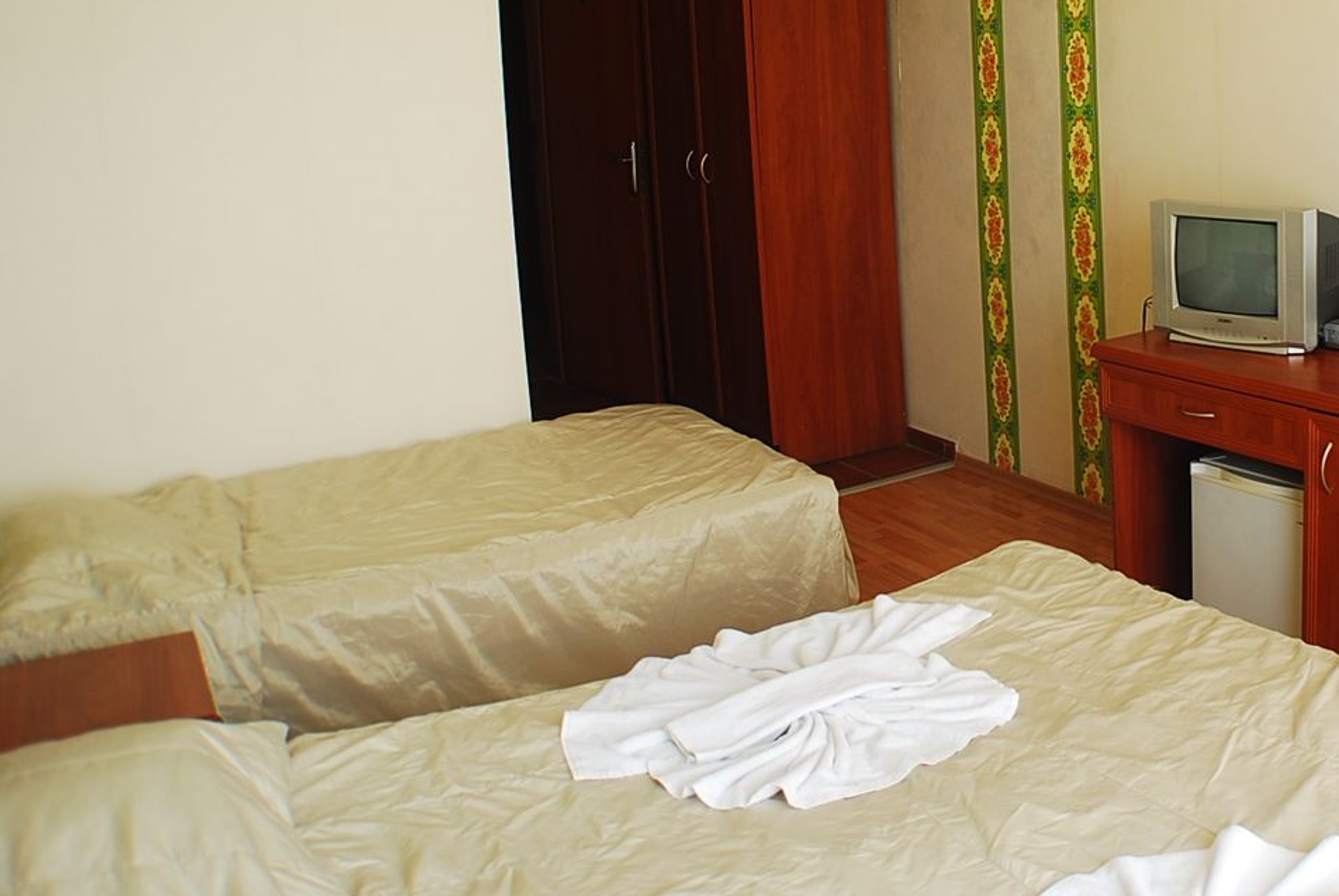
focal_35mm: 52
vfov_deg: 25.8
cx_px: 1052
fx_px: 1936
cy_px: 238
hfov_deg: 36.9
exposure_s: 1/25
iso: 100
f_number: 3.8
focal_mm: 22
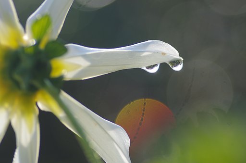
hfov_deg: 15.2
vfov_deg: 10.1
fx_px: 920
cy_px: 82
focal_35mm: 135
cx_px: 123
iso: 400
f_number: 2.8
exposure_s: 1/400
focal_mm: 90
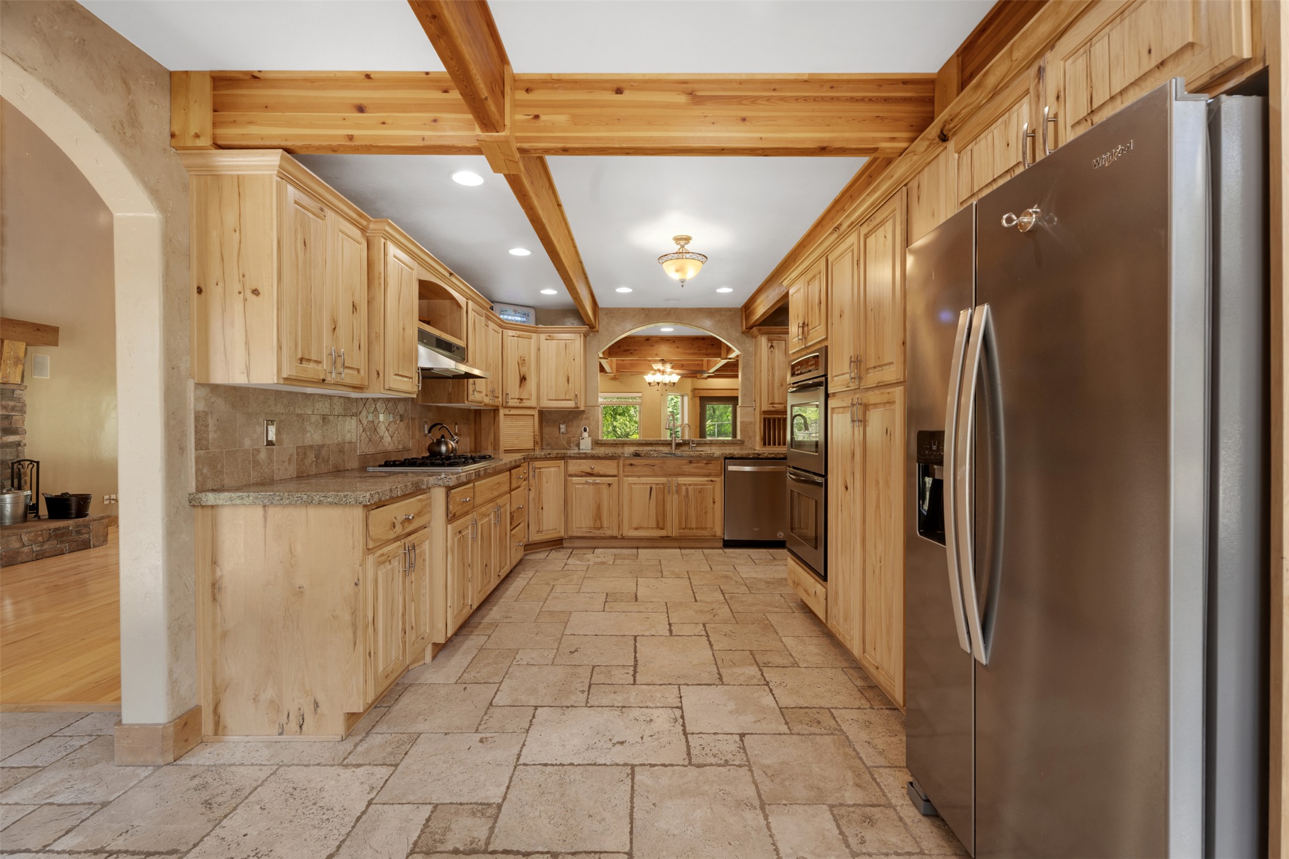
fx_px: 573
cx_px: 644
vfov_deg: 73.7
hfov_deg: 96.7
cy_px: 430
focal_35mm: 16
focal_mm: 16
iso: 250
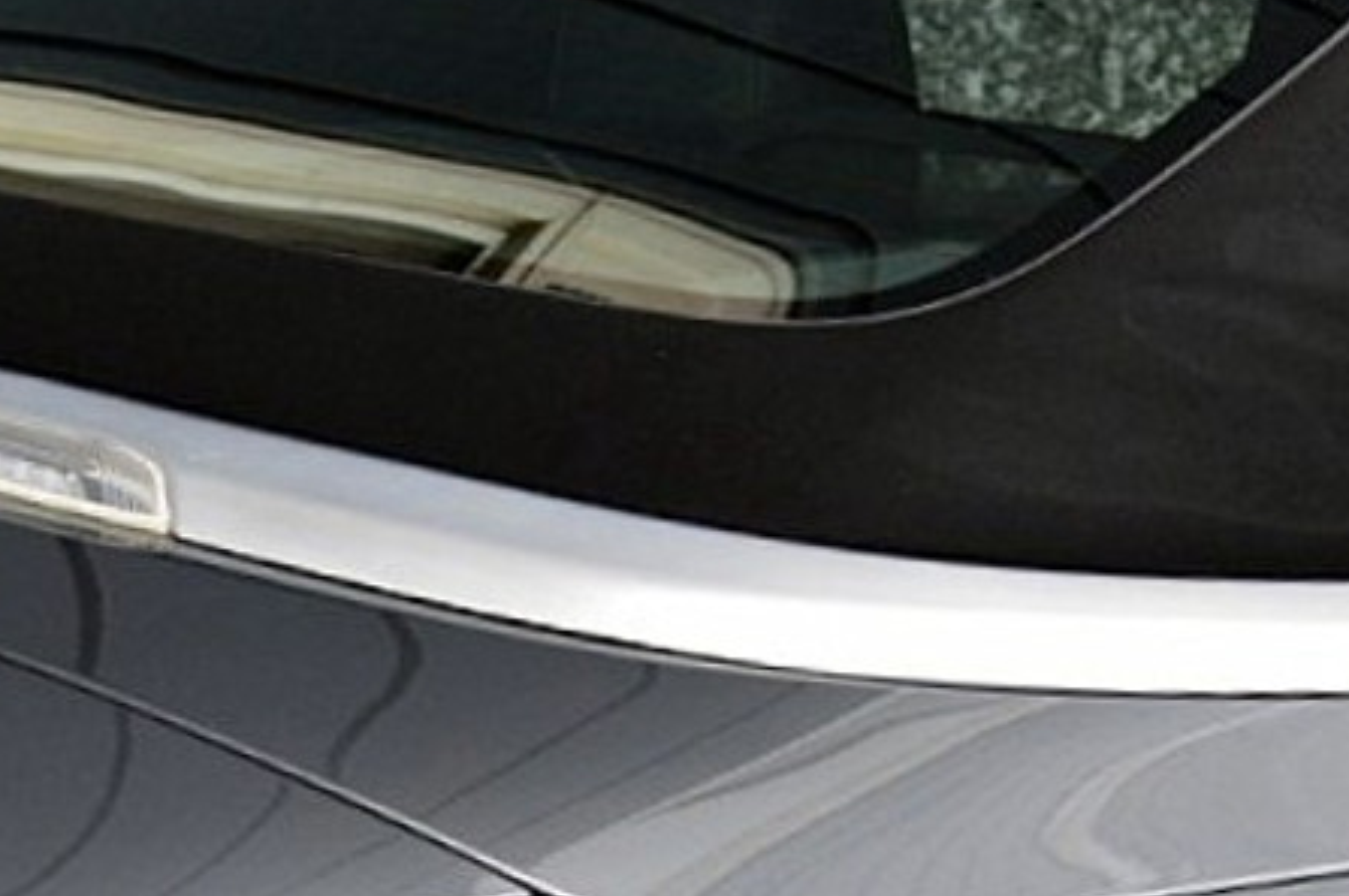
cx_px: 1648
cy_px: -353
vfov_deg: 9.2
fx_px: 5449
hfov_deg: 13.7
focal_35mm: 146
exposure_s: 1/125
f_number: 9
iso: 400
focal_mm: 31
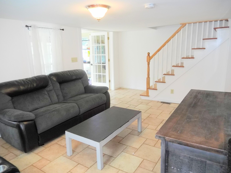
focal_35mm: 25
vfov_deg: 54.8
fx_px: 167
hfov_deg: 69.4
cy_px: 86
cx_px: 116
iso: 360
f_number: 3.5
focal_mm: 4.5
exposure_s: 1/60
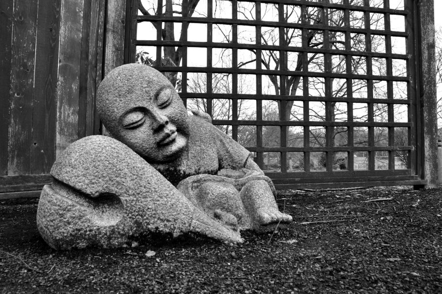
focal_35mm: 27
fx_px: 331
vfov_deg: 47.8
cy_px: 147
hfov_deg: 67.4
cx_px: 221
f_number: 8
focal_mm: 18
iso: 400
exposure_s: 1/50
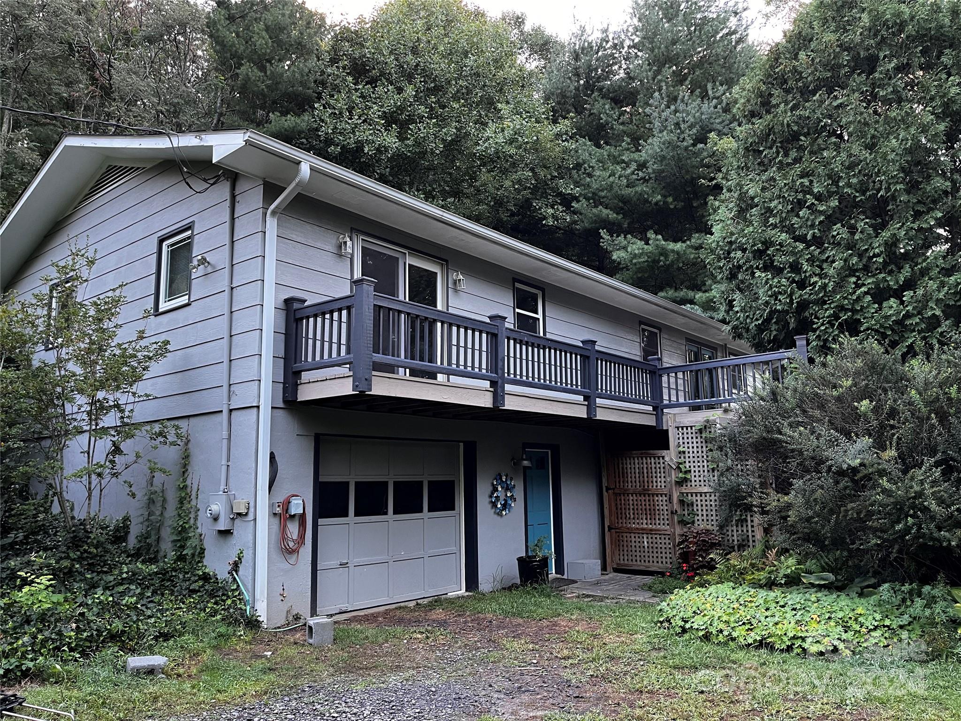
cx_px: 480
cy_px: 360
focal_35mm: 26
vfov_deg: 53.1
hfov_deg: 67.3
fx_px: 722
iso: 200
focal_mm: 5.1
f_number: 1.6
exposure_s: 1/60
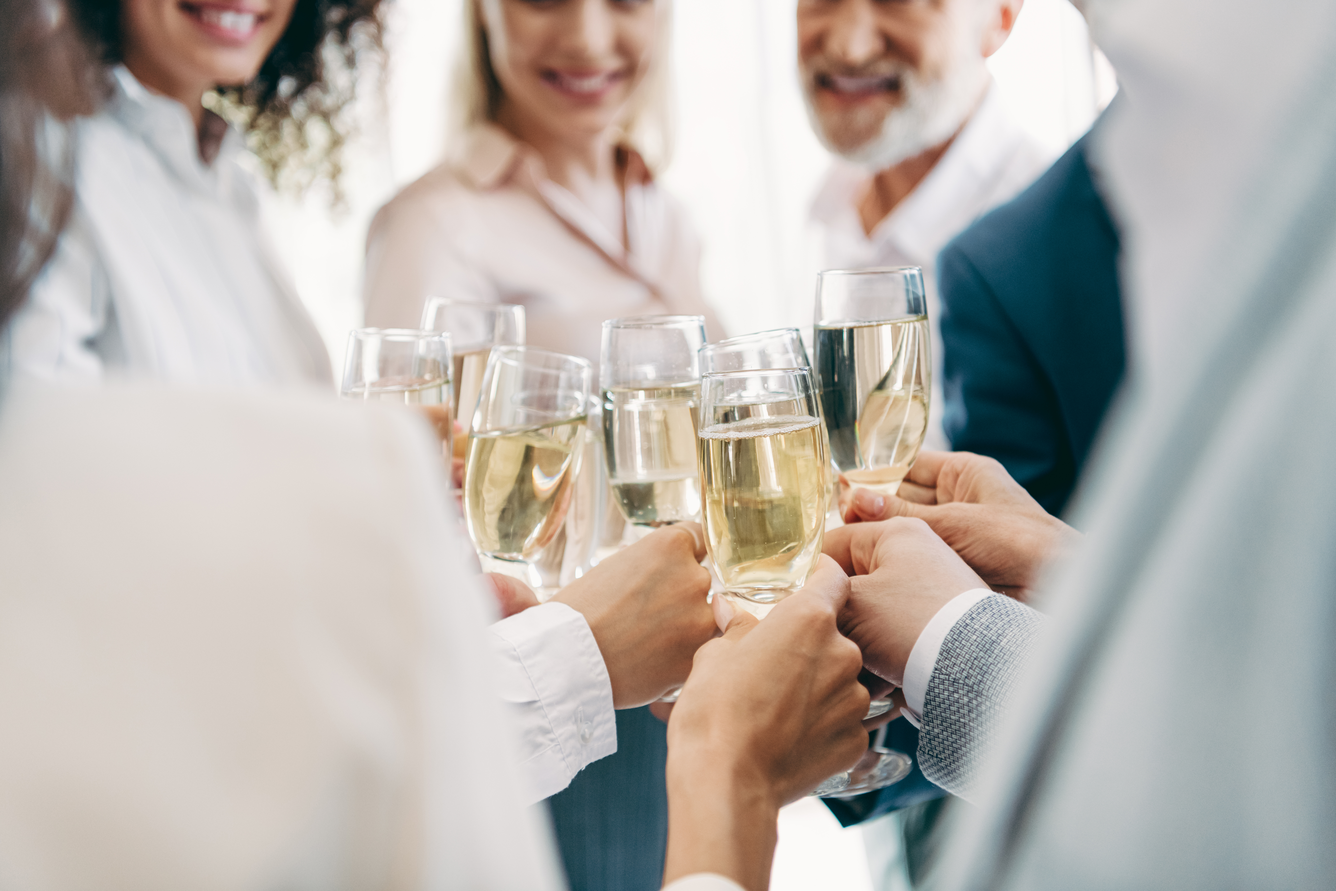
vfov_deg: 28.1
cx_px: 668
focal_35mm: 48
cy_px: 446
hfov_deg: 41.1
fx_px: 1781
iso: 800
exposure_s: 1/125
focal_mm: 48
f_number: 2.8
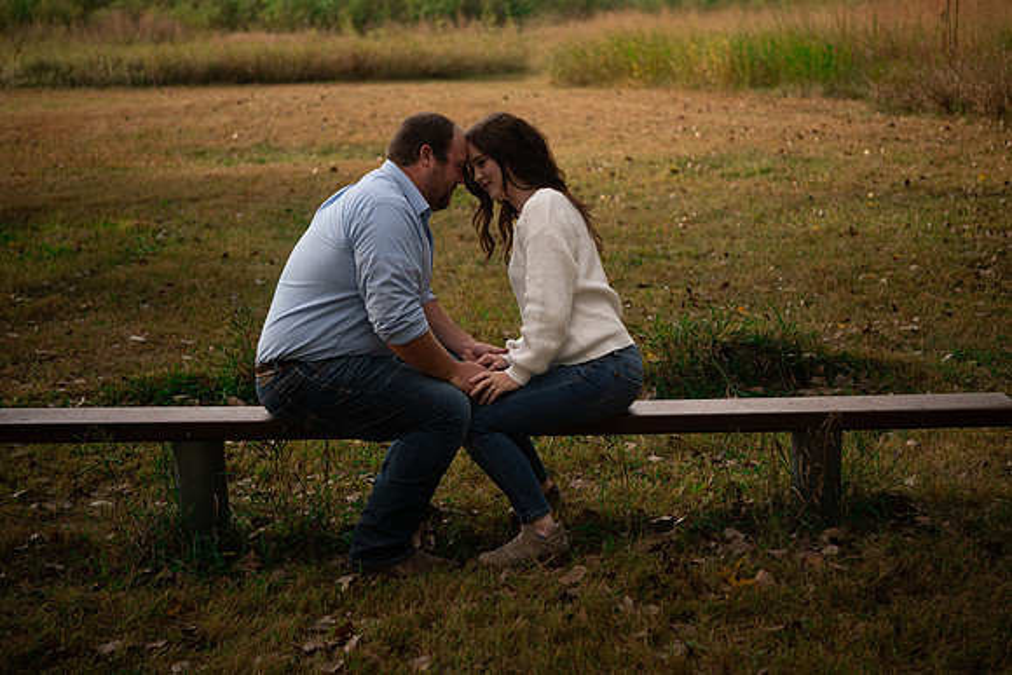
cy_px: 323
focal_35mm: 64
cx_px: 532
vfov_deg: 21.4
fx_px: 1790
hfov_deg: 31.6
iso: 100
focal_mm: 60
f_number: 2.8
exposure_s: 1/500
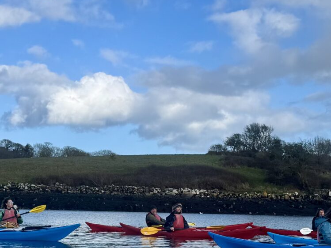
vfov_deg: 17.8
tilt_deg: +1.1
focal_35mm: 82
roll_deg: -1.3
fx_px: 784
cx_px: 205
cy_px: 201
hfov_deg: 23.8
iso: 80
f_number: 1.78
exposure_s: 1/4608
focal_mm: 6.76
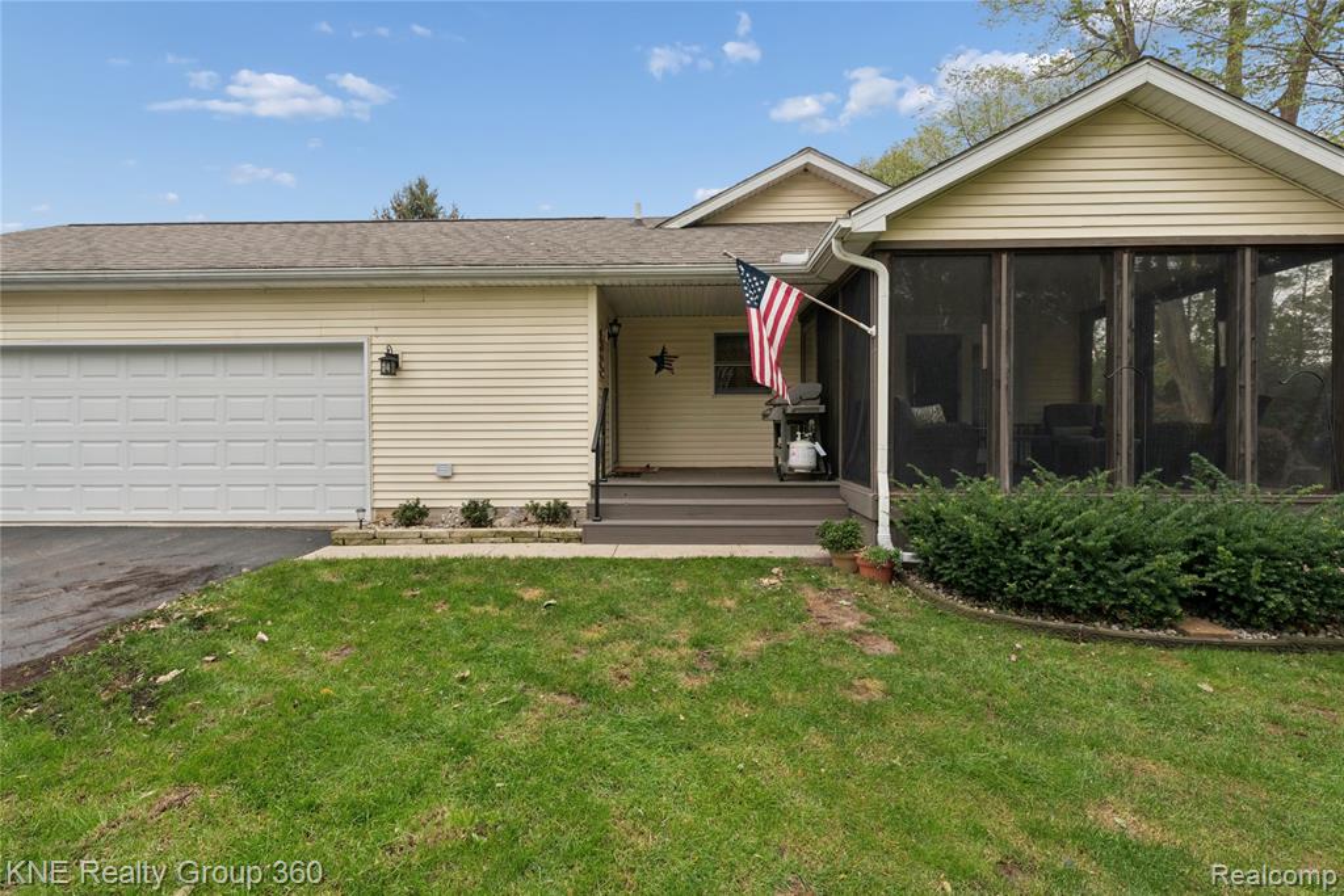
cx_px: 672
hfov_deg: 100.4
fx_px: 560
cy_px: 448
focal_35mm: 15
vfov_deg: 77.3
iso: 400
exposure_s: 1/250
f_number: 8
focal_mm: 15
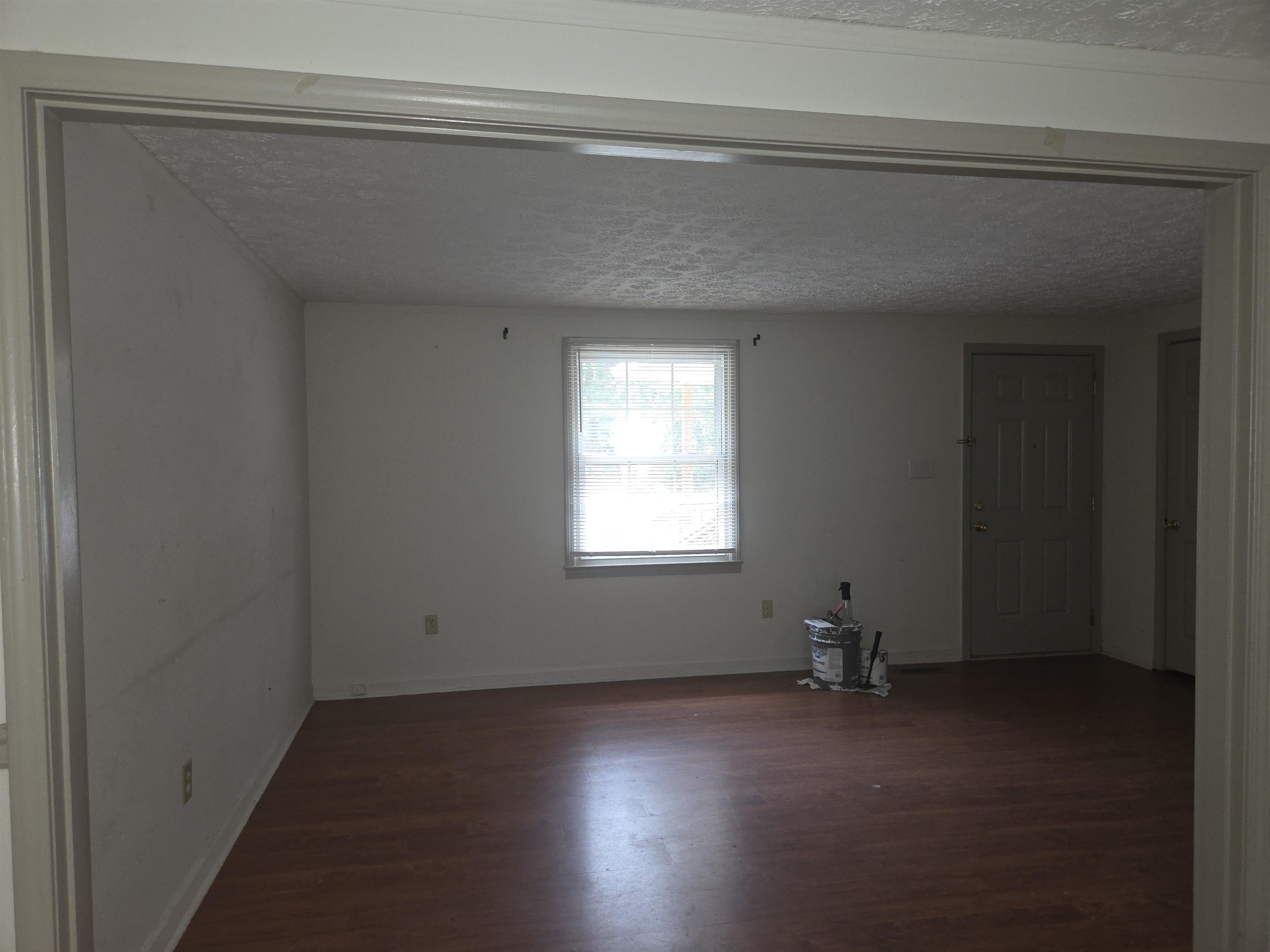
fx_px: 844
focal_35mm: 23
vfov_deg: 58.9
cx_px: 635
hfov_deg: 73.9
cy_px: 476
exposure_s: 1/24
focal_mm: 5.4
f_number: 1.8
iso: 160
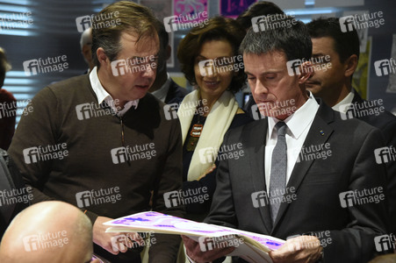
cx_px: 198
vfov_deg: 14.8
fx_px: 1011
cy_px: 132
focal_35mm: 92
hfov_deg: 22.2
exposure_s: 1/60
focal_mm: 92
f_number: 5.6
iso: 12800
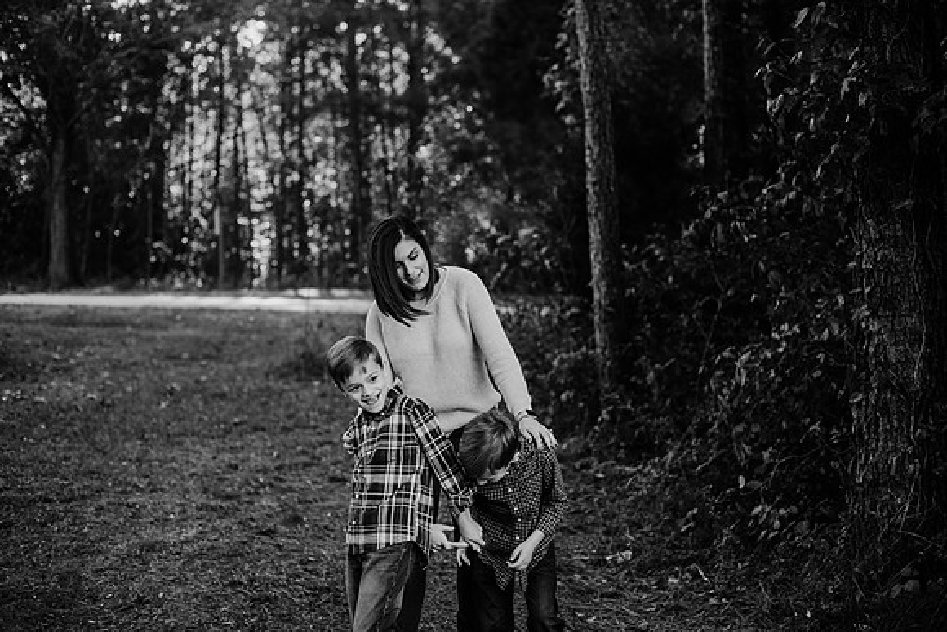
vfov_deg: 27.0
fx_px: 1316
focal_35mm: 50
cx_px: 474
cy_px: 316
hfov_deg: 39.6
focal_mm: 50
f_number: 2.5
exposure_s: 1/800
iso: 400
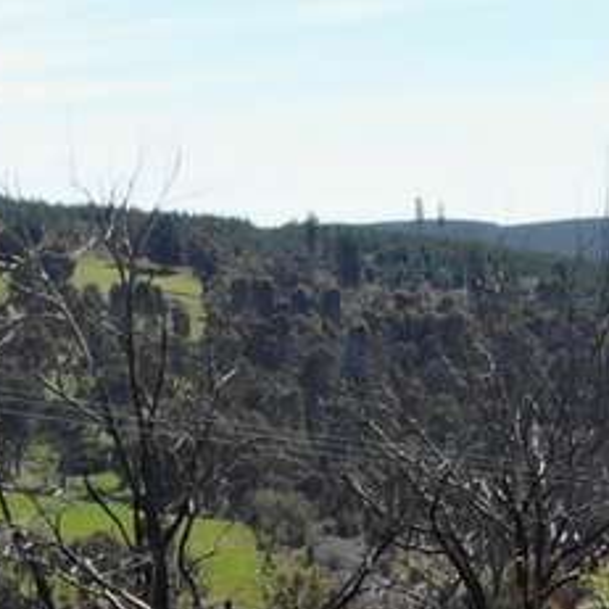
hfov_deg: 9.9
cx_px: 45
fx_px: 3503
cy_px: 1262
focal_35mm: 176
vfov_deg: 9.3
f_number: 2.8
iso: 100
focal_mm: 4.5
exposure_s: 1/790
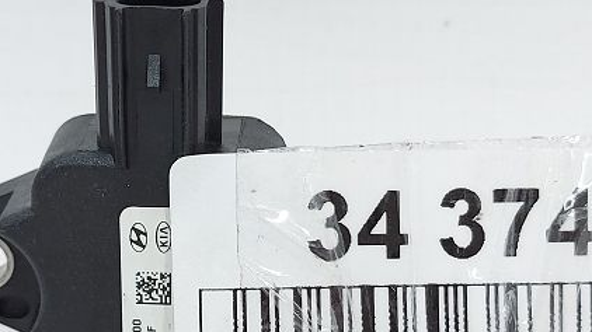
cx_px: 231
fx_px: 1349
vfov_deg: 14.0
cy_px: 212
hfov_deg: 24.7
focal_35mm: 86
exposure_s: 1/50
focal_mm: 5.23
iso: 64
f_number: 1.8
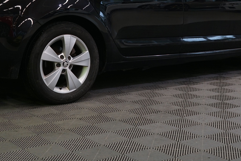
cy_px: 0
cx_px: 107
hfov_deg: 24.5
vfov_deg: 16.1
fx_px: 556
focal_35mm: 83
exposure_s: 1/25
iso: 400
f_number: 5.6
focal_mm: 36
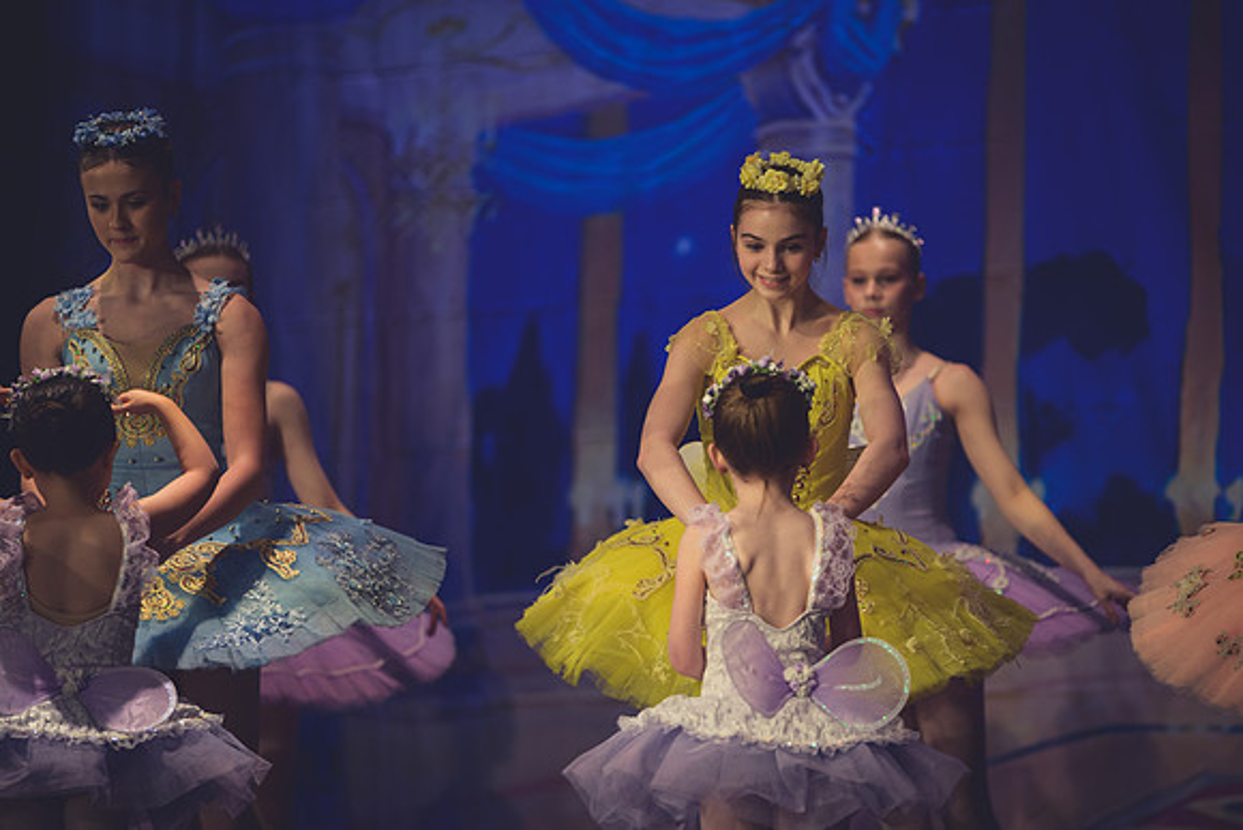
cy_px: 415
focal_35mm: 200
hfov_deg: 10.3
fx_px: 6907
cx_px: 622
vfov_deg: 6.9
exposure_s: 1/320
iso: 800
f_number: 2.8
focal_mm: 200
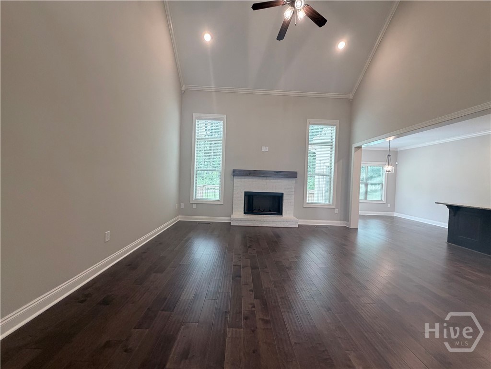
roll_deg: -2.1
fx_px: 199
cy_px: 184
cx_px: 246
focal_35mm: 14
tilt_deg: -1.9
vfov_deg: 85.7
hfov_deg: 102.1
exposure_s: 1/120
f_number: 2.2
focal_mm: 2.22
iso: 320
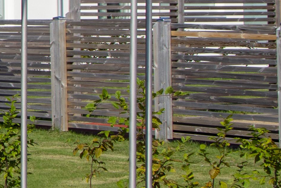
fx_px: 1811
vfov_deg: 5.9
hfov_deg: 8.3
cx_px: -334
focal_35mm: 232
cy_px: -99
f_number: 9
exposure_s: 1/320
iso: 100
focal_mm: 32
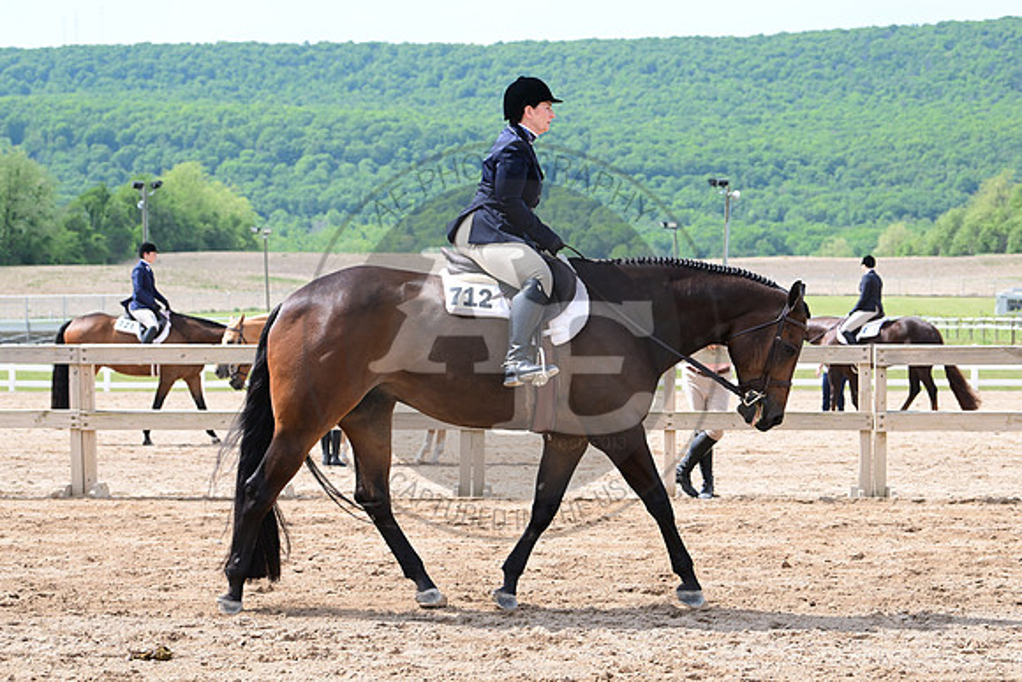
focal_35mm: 86
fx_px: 2442
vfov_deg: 15.9
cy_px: 341
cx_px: 511
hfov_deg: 23.6
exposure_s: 1/1600
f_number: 6.3
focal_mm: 86
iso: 800
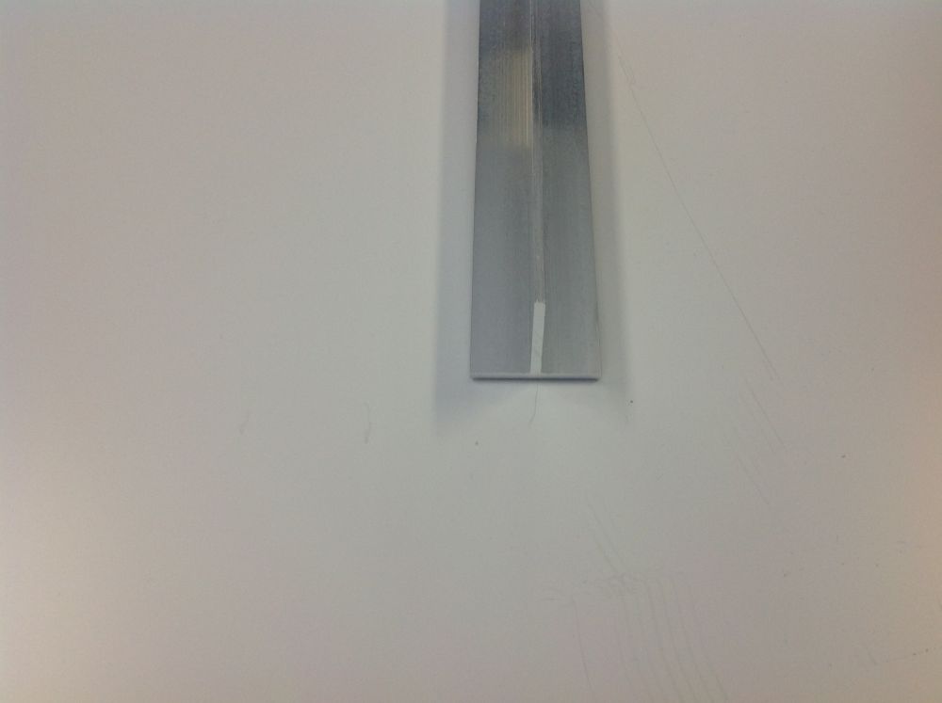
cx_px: 471
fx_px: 951
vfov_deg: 40.6
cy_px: 352
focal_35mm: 35
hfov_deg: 52.7
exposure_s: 1/50
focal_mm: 4.28
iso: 64
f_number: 2.4
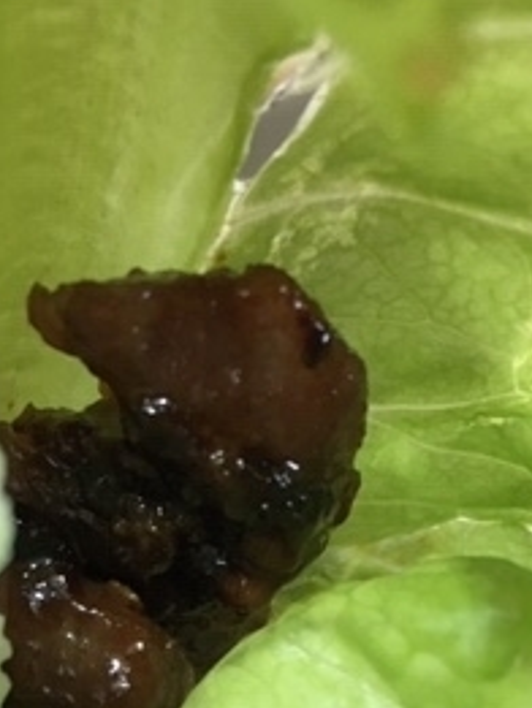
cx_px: 250
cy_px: 798
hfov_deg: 20.7
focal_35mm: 71
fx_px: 1454
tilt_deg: -65.2
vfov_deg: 25.2
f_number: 2.2
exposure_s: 1/30
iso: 100
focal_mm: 4.15
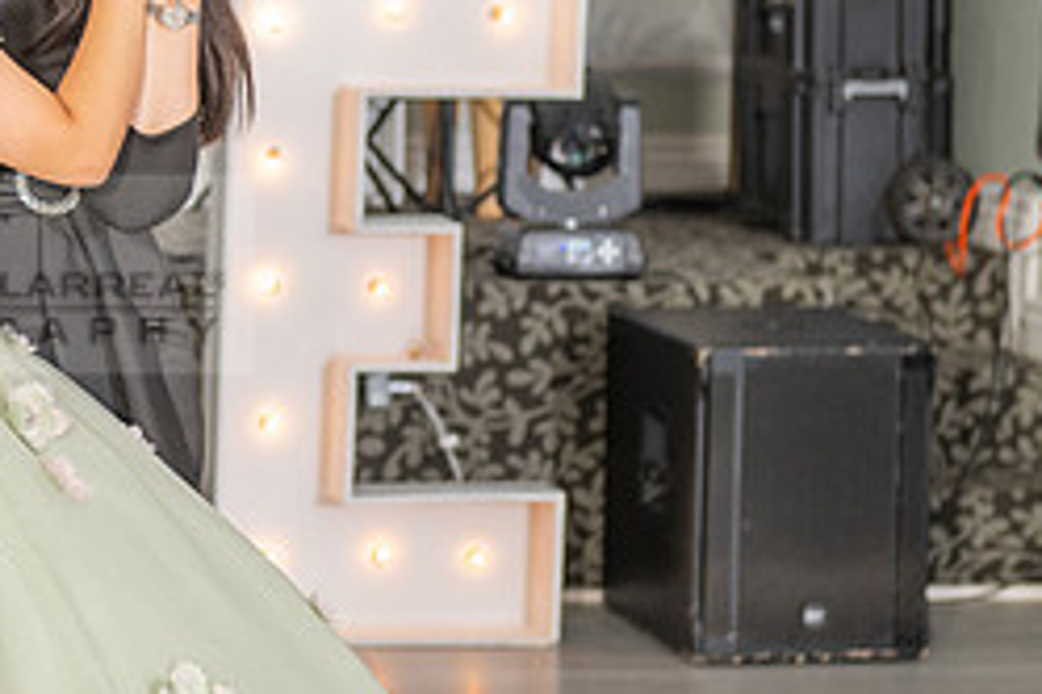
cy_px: 274
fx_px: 4718
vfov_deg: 8.4
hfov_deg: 12.4
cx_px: -100
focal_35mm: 163
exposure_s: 1/160
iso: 500
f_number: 3.5
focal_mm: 70
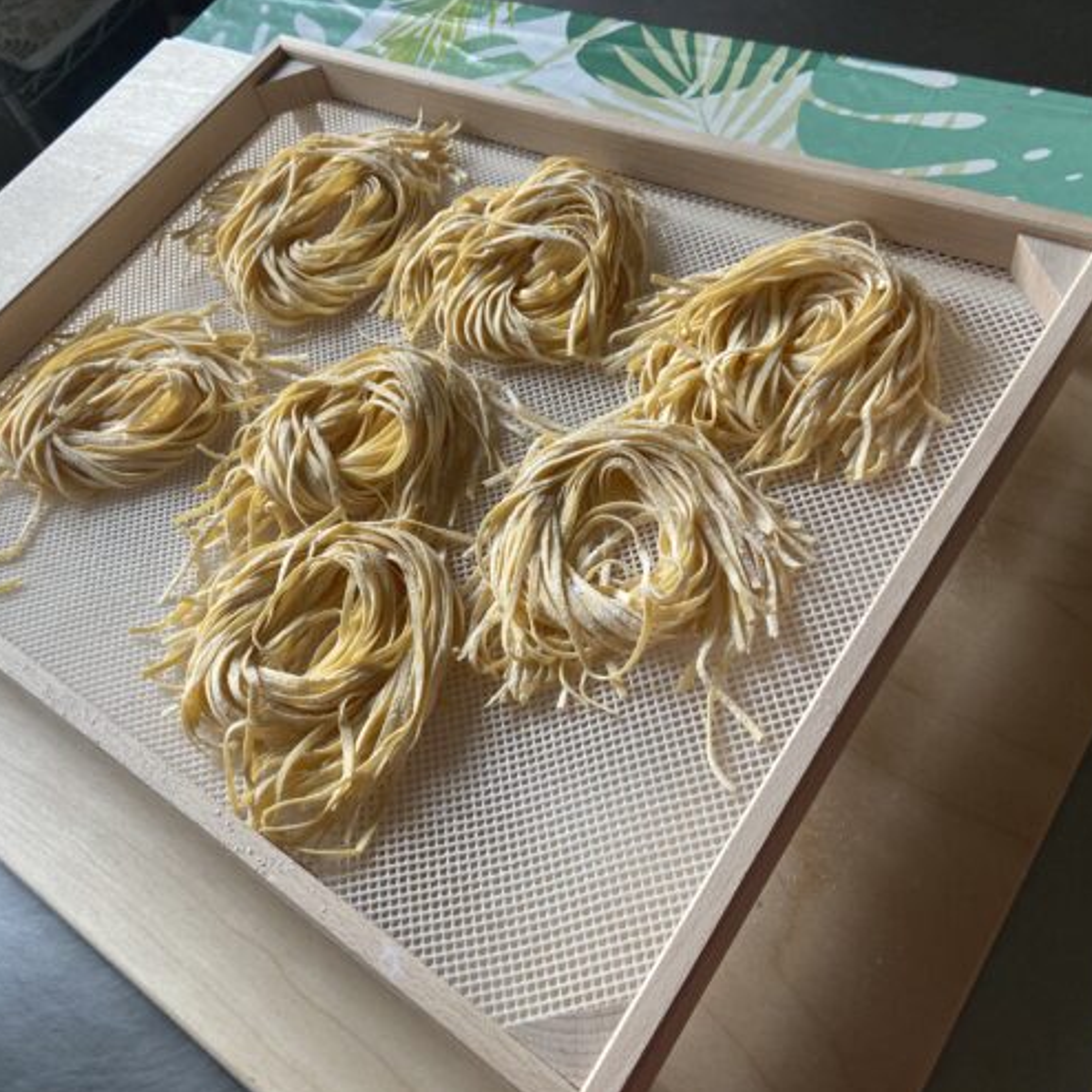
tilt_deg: -53.2
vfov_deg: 52.5
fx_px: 1106
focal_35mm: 31
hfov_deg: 52.4
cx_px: 476
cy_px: 544
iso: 125
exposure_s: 1/113
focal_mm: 4.25
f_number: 1.8
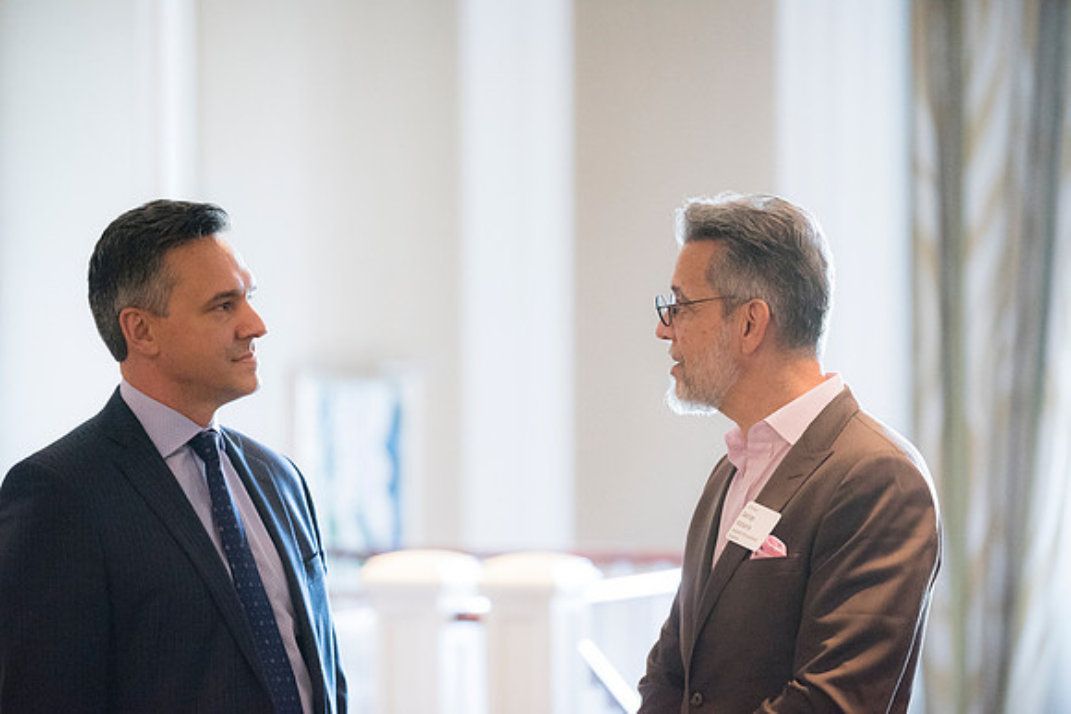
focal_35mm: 165
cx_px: 536
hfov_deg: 12.4
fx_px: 4910
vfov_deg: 8.3
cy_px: 357
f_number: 2.8
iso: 5000
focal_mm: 165
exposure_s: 1/125
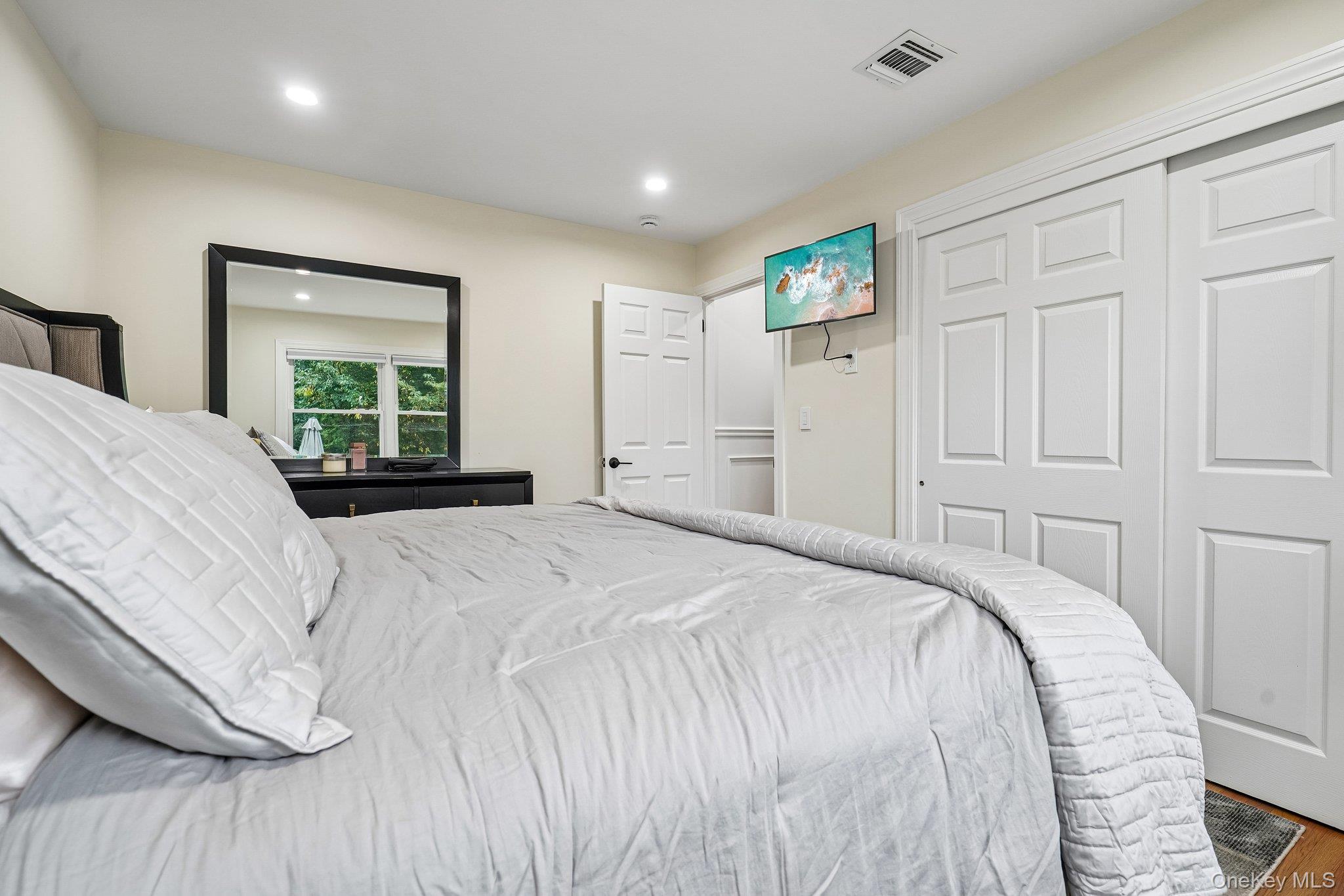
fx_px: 597
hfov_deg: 96.7
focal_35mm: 16
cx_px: 672
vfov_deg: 73.7
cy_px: 448
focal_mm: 16
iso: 400
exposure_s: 1/25
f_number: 8
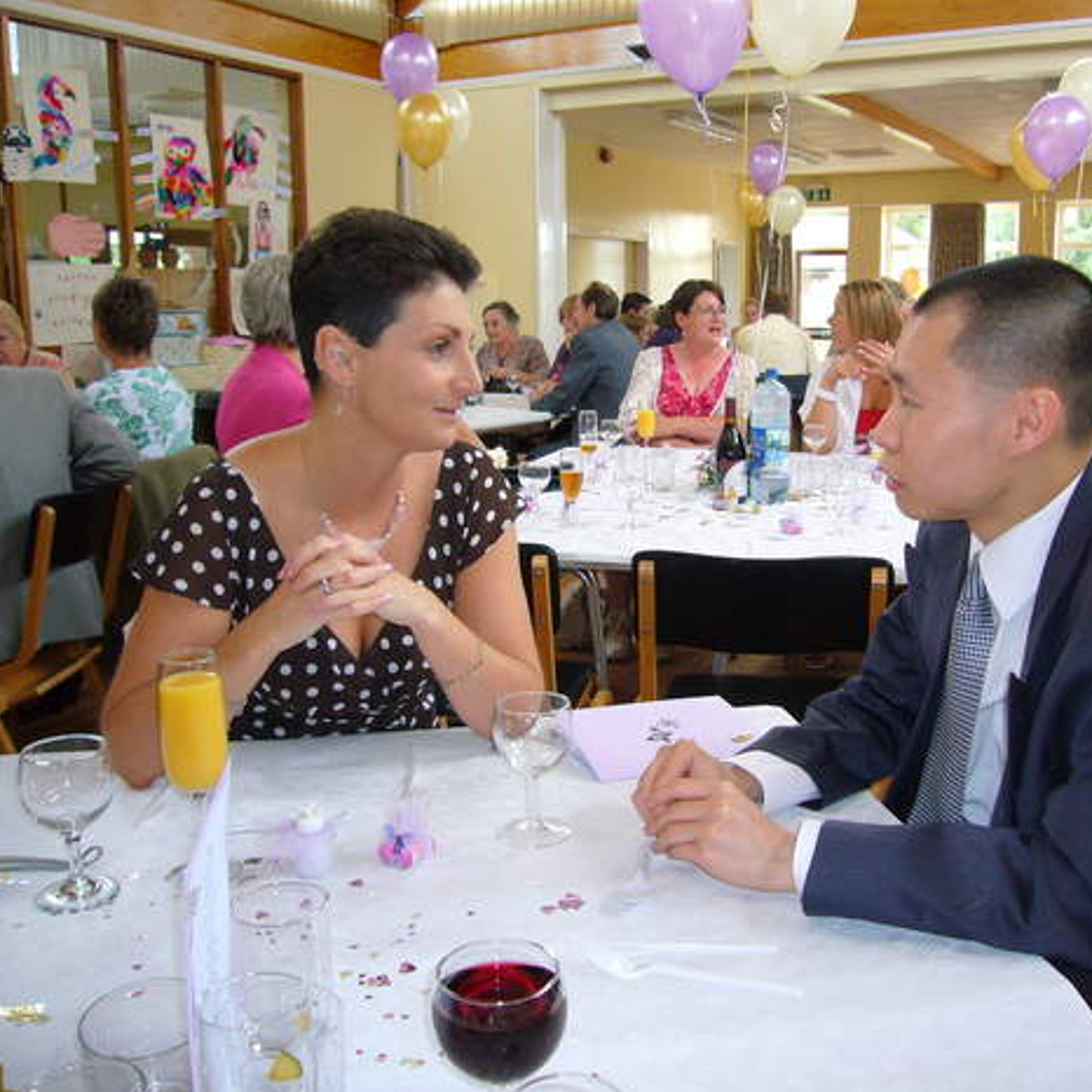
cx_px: 619
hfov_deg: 48.3
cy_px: 560
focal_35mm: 34
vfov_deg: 48.4
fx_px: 1213
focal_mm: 4.6
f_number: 2.8
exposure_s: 1/20
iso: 100
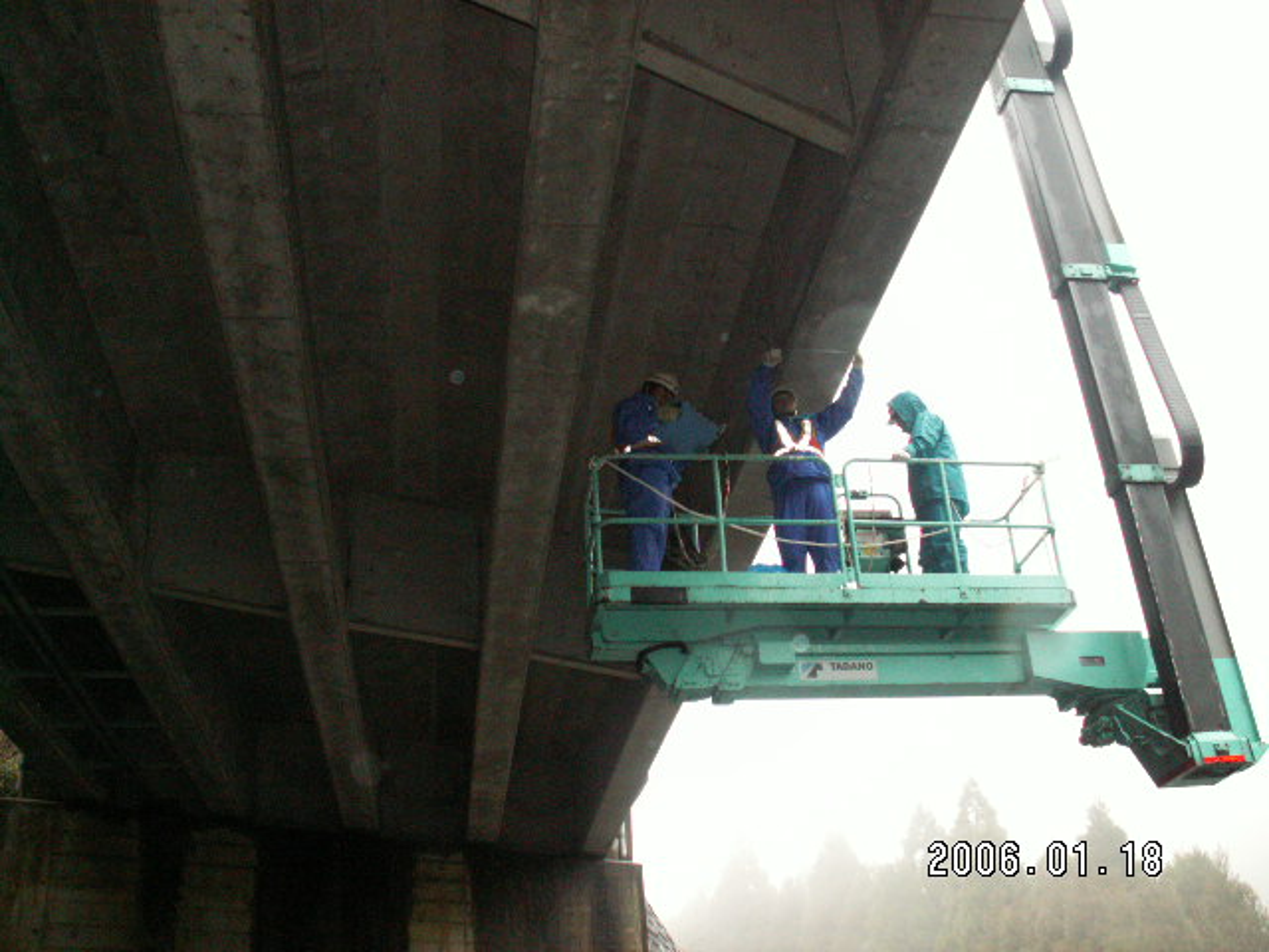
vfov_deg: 40.7
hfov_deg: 52.6
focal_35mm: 35
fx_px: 1283
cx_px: 634
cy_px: 476
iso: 160
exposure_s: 1/40
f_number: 2.8
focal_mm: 5.86
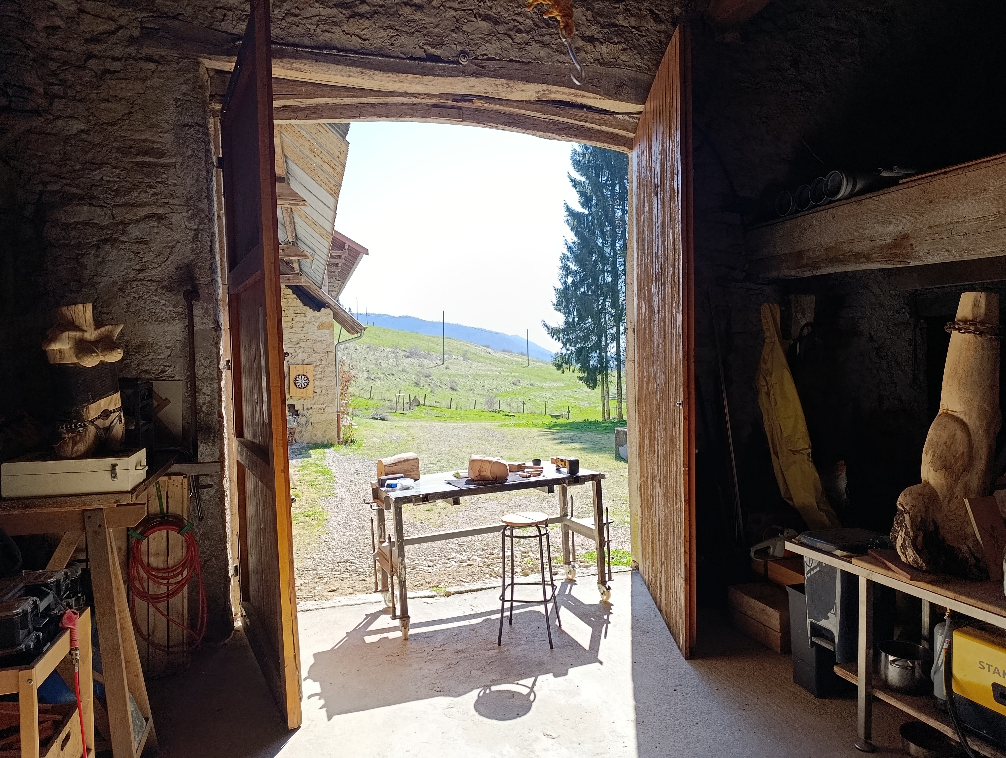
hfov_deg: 73.8
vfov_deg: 59.0
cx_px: 503
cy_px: 379
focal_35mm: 23
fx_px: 669
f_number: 1.65
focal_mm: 6.11
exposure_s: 1/224
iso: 50
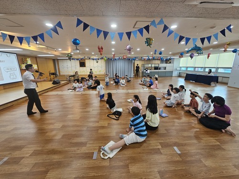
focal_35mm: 13
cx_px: 120
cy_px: 90
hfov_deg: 106.2
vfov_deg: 89.9
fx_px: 90
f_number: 2.2
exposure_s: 1/60
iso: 125
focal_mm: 2.2
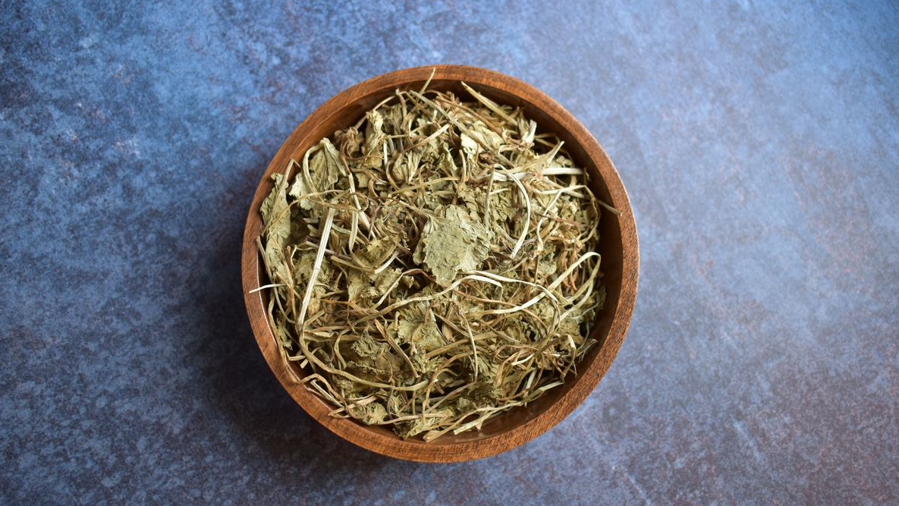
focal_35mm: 35
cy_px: 248
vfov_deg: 33.7
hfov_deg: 56.6
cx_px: 451
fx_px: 834
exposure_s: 1/60
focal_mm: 22
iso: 320
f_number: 3.8
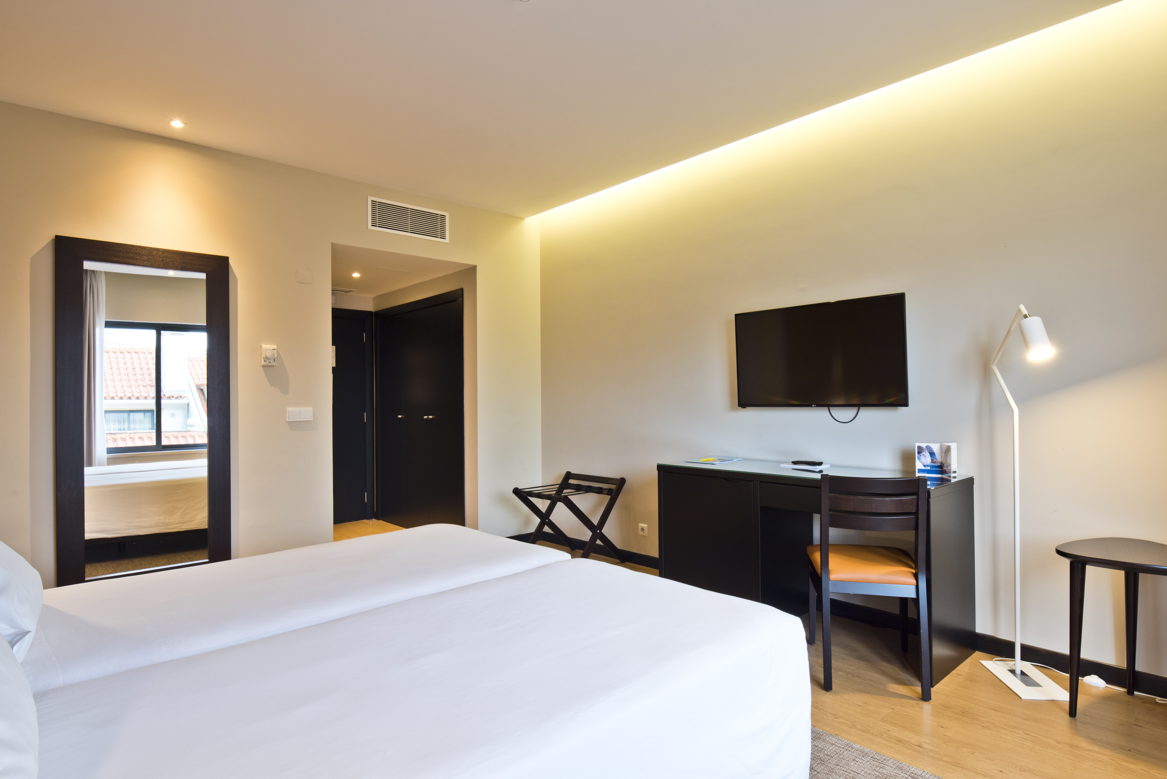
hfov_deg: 86.9
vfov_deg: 64.6
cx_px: 584
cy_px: 390
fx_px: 616
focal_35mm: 19
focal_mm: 19
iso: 200
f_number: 11
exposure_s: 1/5
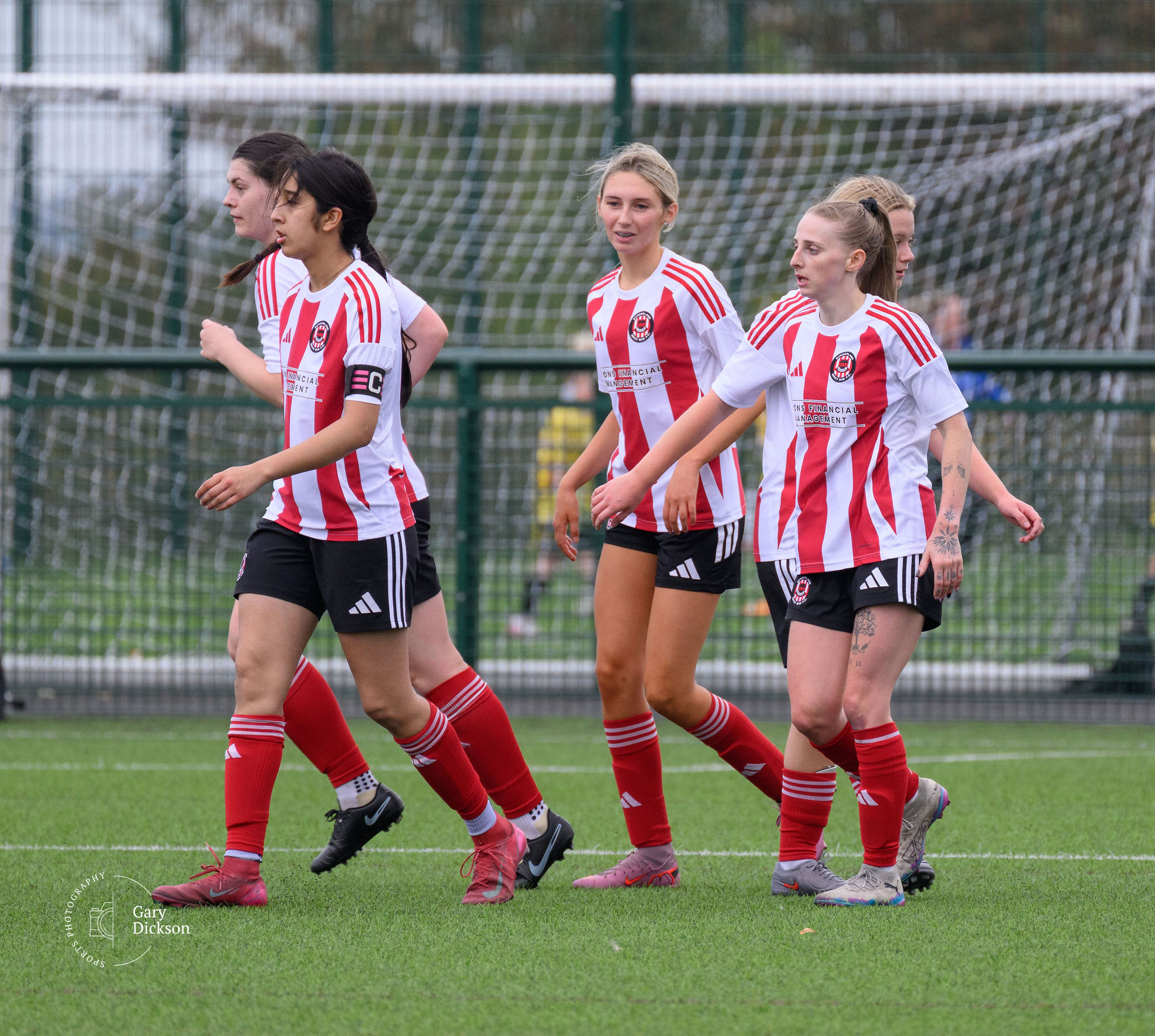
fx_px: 24819
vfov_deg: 2.4
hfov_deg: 2.7
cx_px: 830
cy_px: 486
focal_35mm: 692
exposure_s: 1/1250
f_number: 5.6
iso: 1100
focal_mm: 400
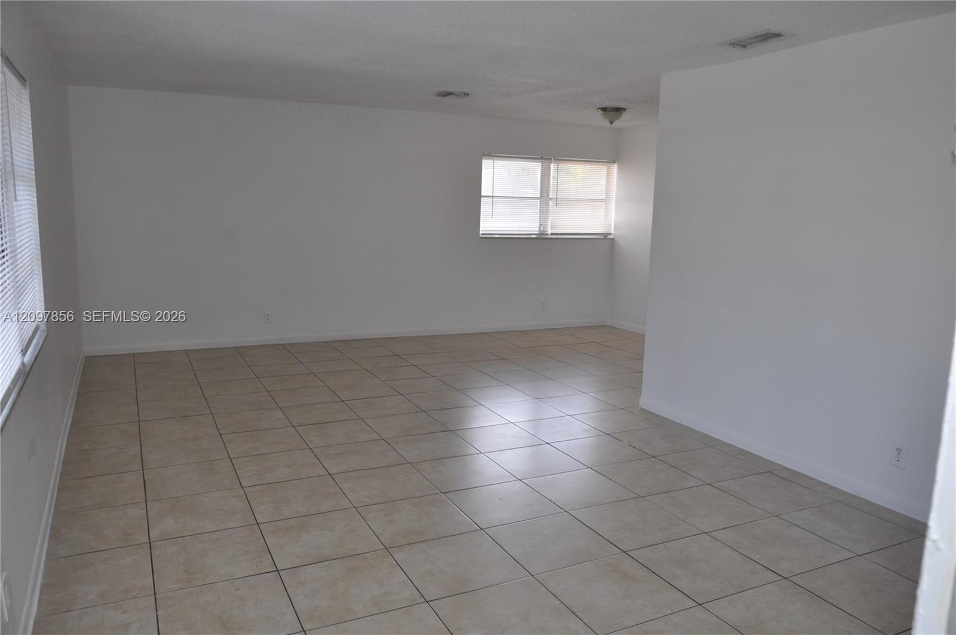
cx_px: 478
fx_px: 716
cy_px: 318
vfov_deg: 47.8
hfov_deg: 67.5
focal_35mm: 27
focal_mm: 18
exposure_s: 1/80
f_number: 4.5
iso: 400
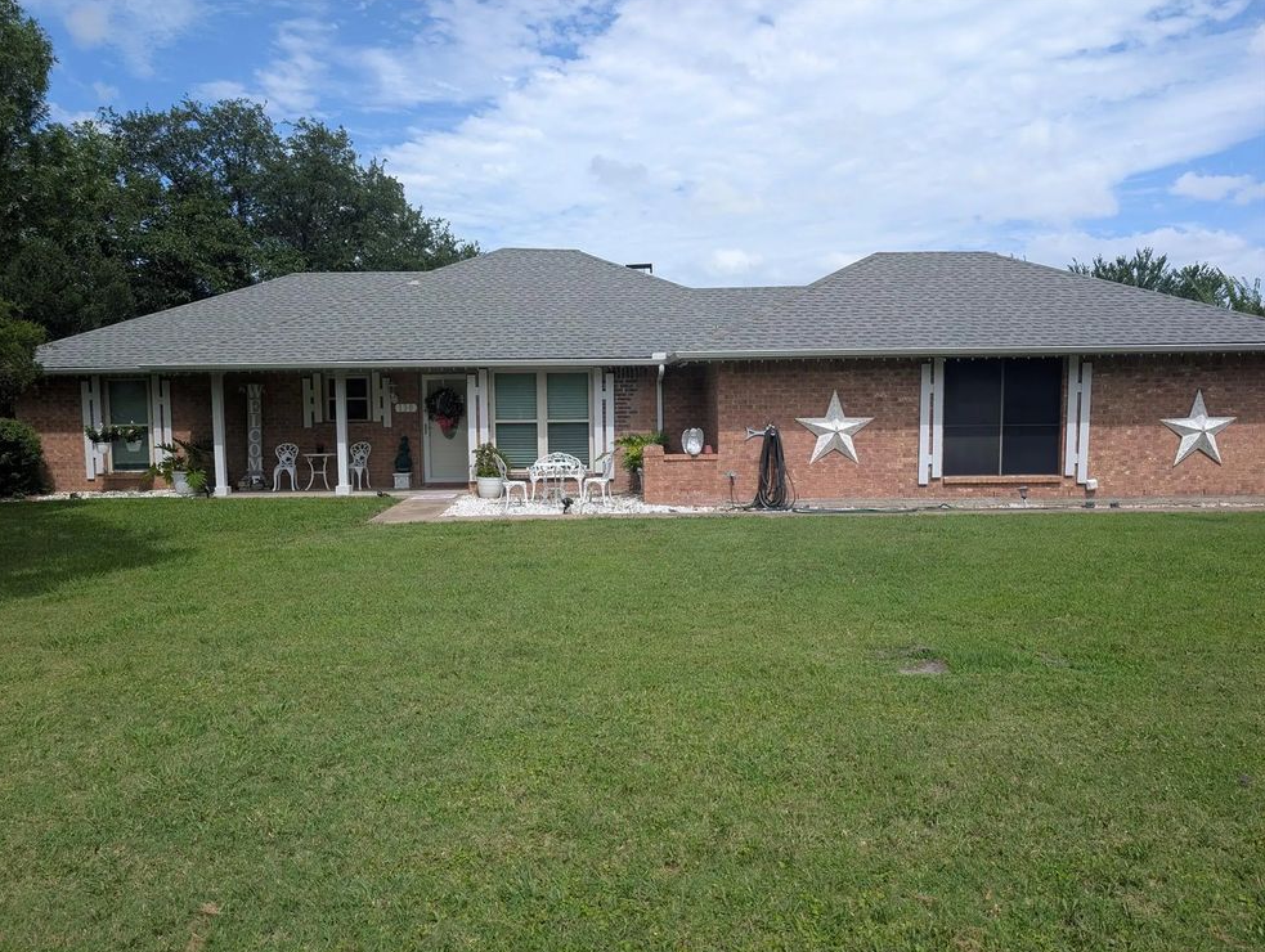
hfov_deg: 69.3
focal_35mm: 25
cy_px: 490
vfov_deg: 55.0
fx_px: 915
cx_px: 609
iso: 21
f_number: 1.68
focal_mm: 6.9
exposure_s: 1/1103
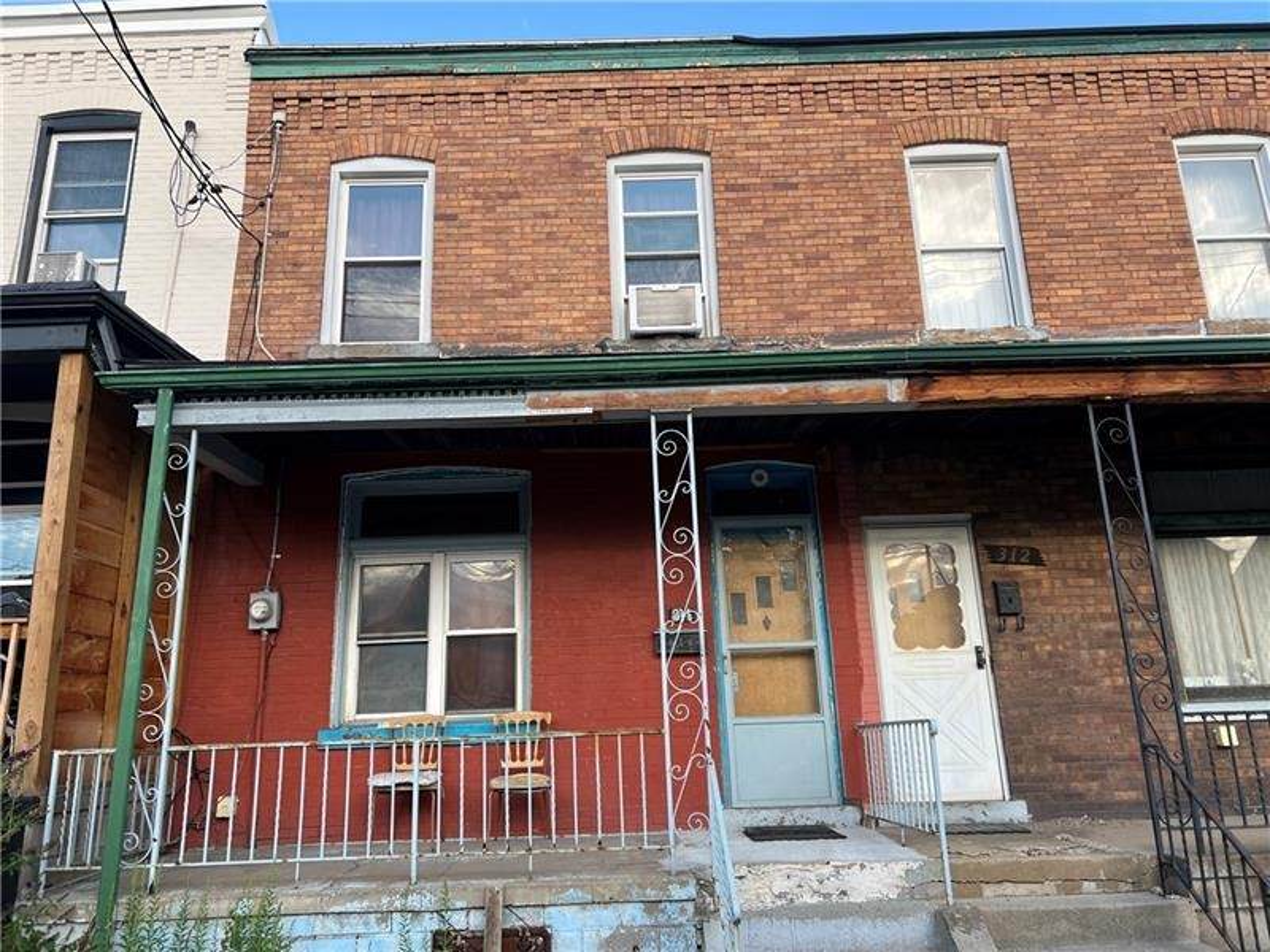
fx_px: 954
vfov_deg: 53.1
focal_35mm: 26
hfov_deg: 67.3
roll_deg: -0.4
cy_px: 476
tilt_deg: +14.1
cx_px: 635
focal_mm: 5.7
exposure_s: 1/572
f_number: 1.5
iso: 50
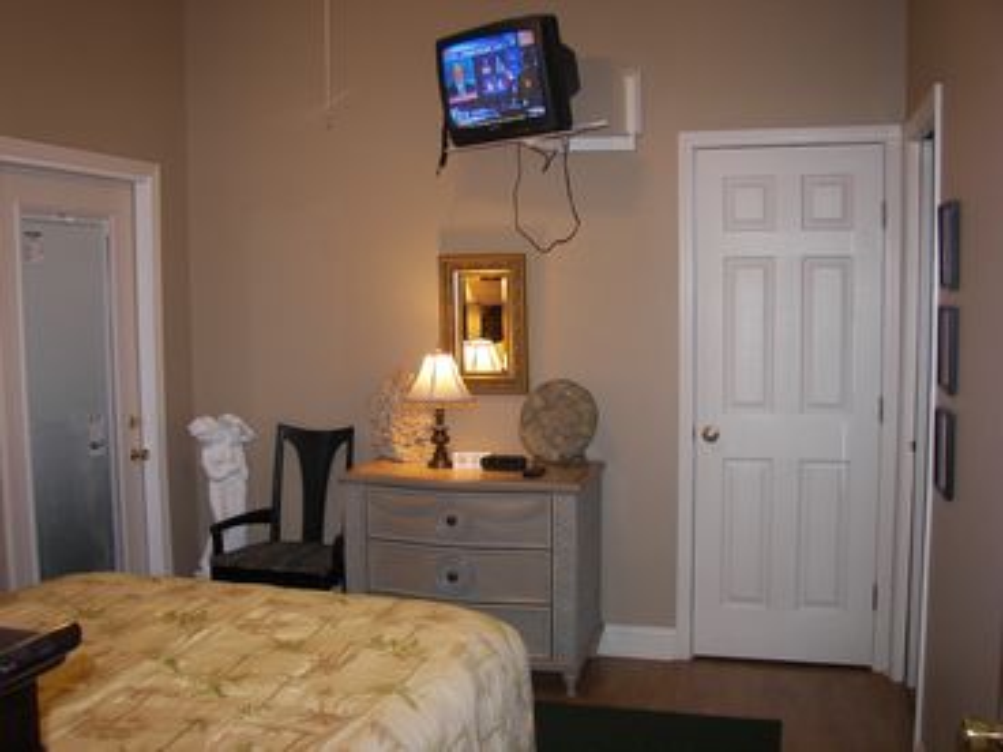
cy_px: 376
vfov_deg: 39.7
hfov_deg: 51.4
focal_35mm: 36
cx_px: 502
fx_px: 1043
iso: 64
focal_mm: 6
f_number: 2.8
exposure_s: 1/30
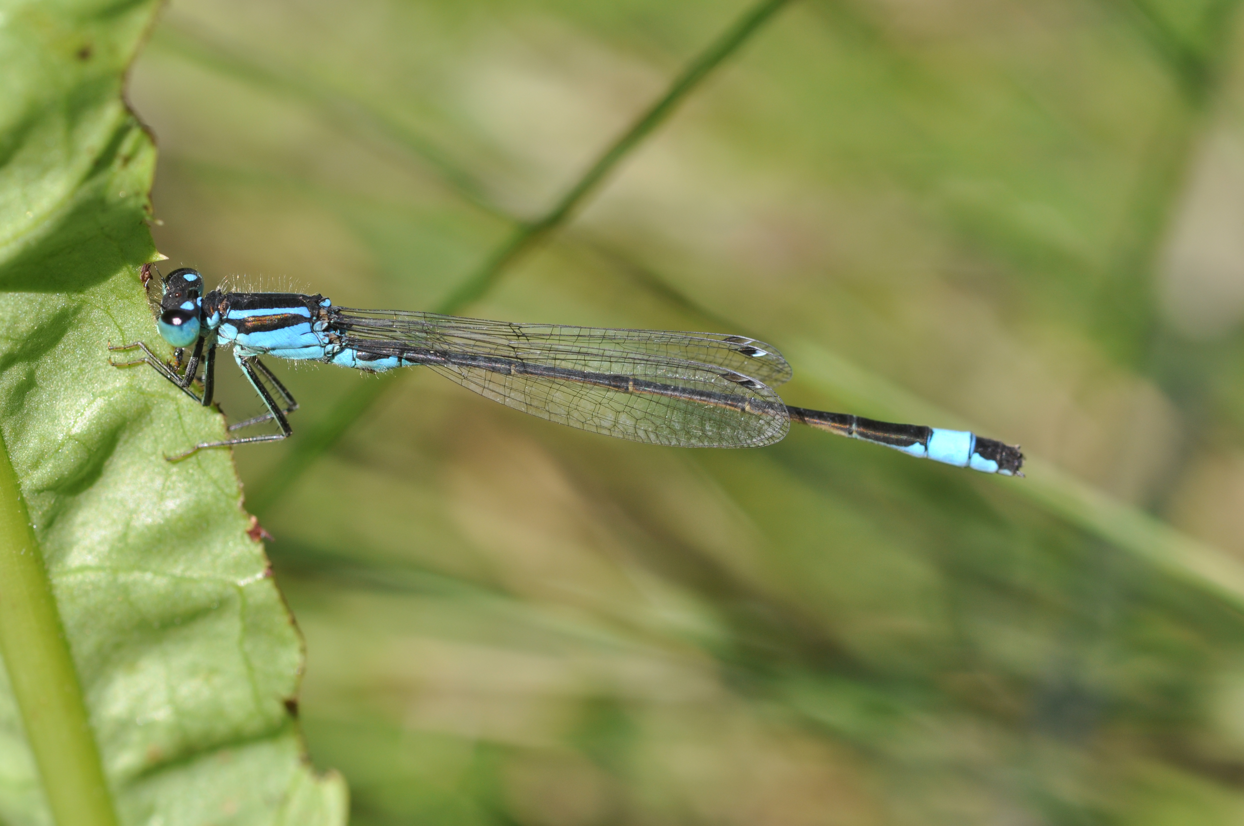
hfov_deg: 13.1
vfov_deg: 8.7
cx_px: 622
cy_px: 413
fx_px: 5436
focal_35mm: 158
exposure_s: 1/200
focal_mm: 105
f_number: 11
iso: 200
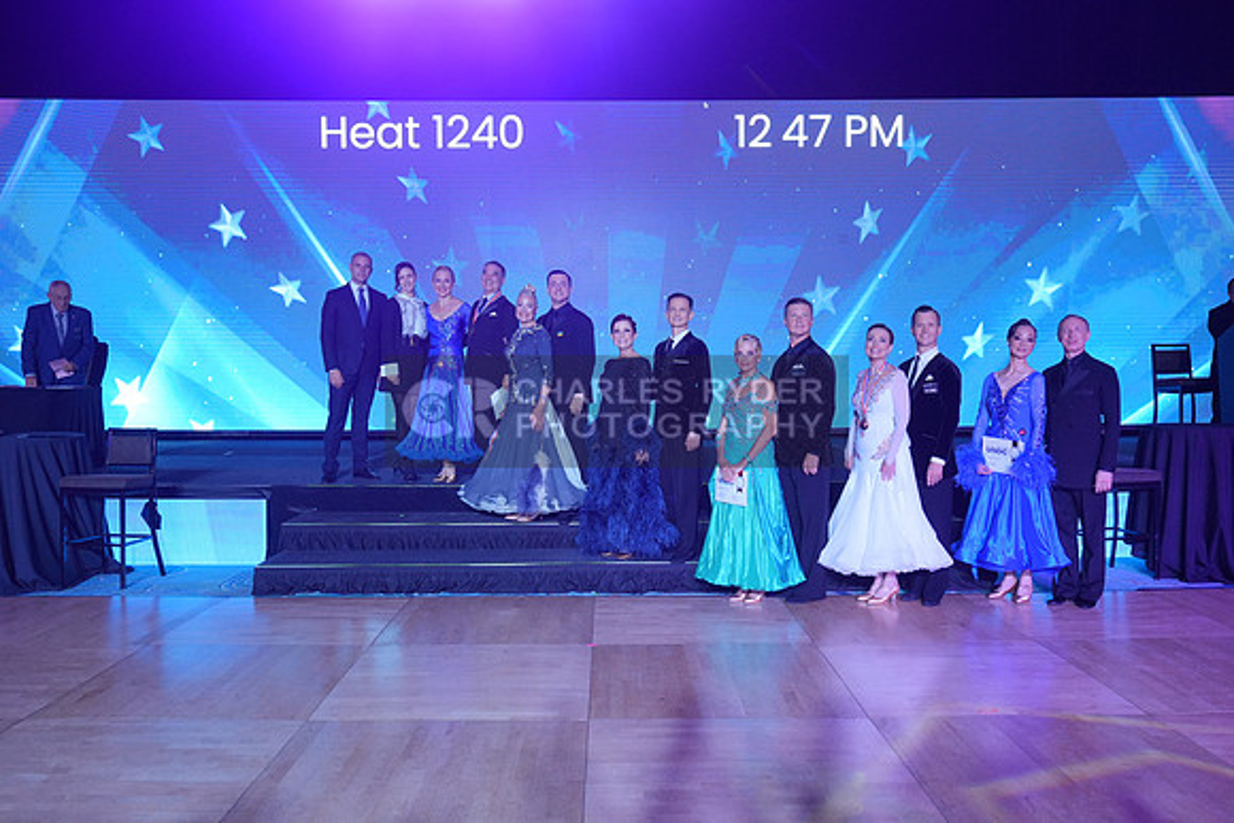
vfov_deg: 42.3
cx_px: 617
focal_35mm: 31
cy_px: 412
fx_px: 1063
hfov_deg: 60.3
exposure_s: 1/200
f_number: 7.1
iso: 2000
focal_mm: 31
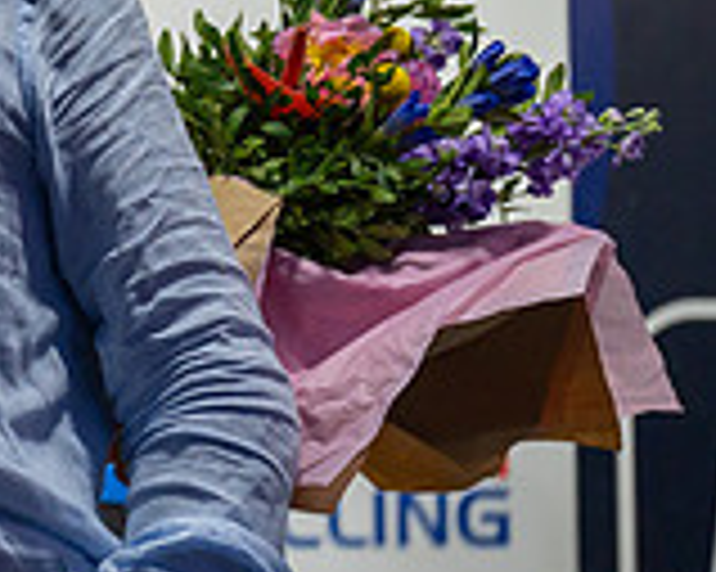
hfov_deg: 3.9
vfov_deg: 3.1
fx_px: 10441
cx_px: -581
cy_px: -74
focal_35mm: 493
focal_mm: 144
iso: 2000
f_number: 2.8
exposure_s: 1/800
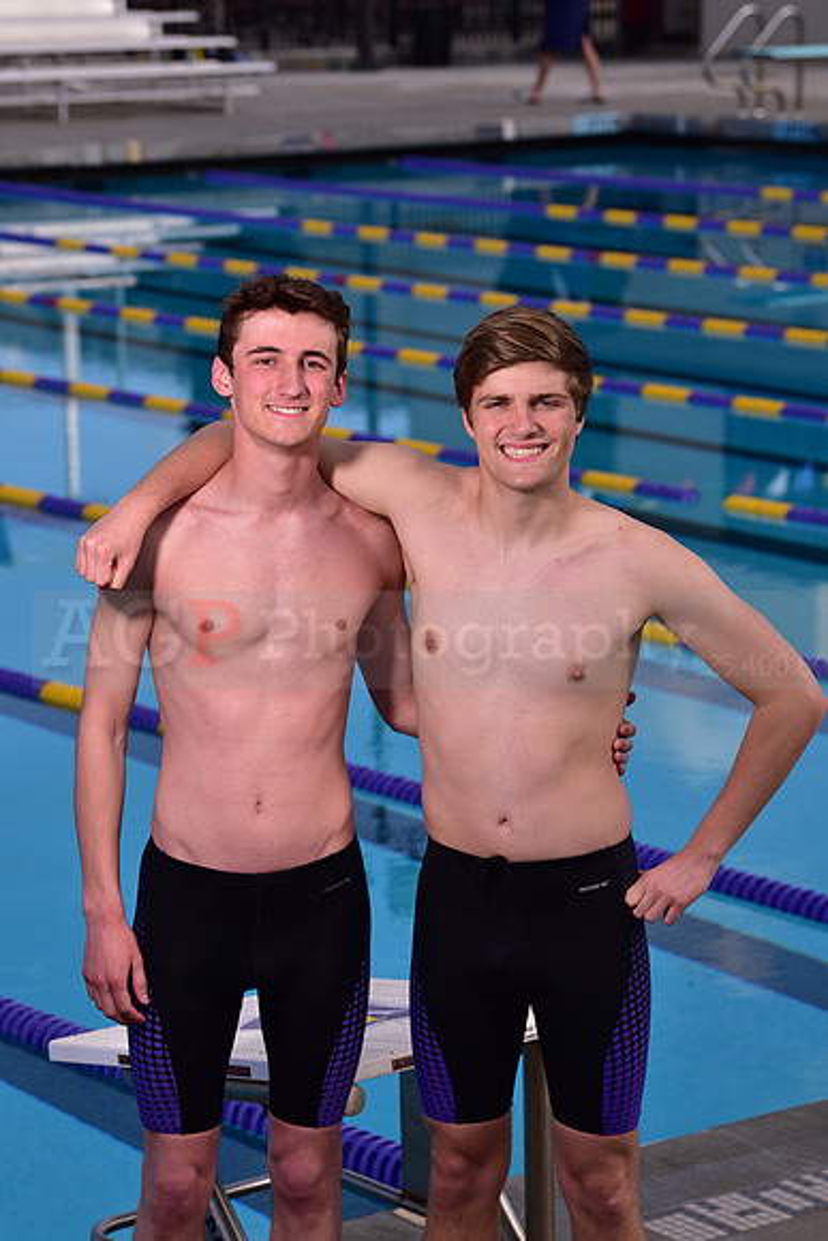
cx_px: 414
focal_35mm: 116
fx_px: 3999
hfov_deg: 11.8
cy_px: 620
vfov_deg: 17.6
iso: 80
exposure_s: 1/250
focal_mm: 116
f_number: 7.1
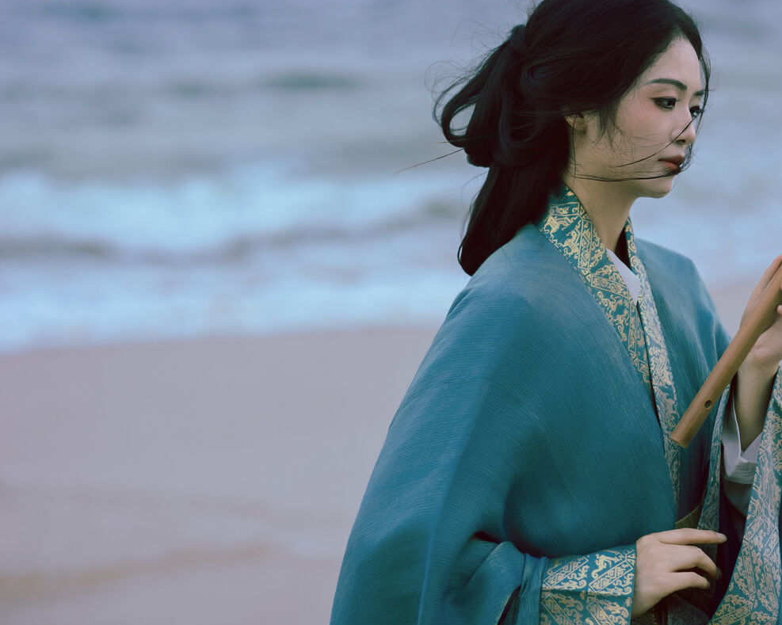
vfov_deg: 15.9
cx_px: 444
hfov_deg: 19.8
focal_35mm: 97
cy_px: 313
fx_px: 2244
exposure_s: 1/800
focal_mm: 85
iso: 640
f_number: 2.8
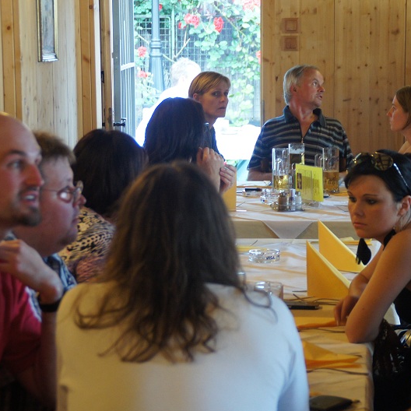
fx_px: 1943
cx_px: 254
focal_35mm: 145
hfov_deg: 12.1
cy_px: 206
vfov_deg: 12.1
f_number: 5.6
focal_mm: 75
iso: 1600
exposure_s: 1/15
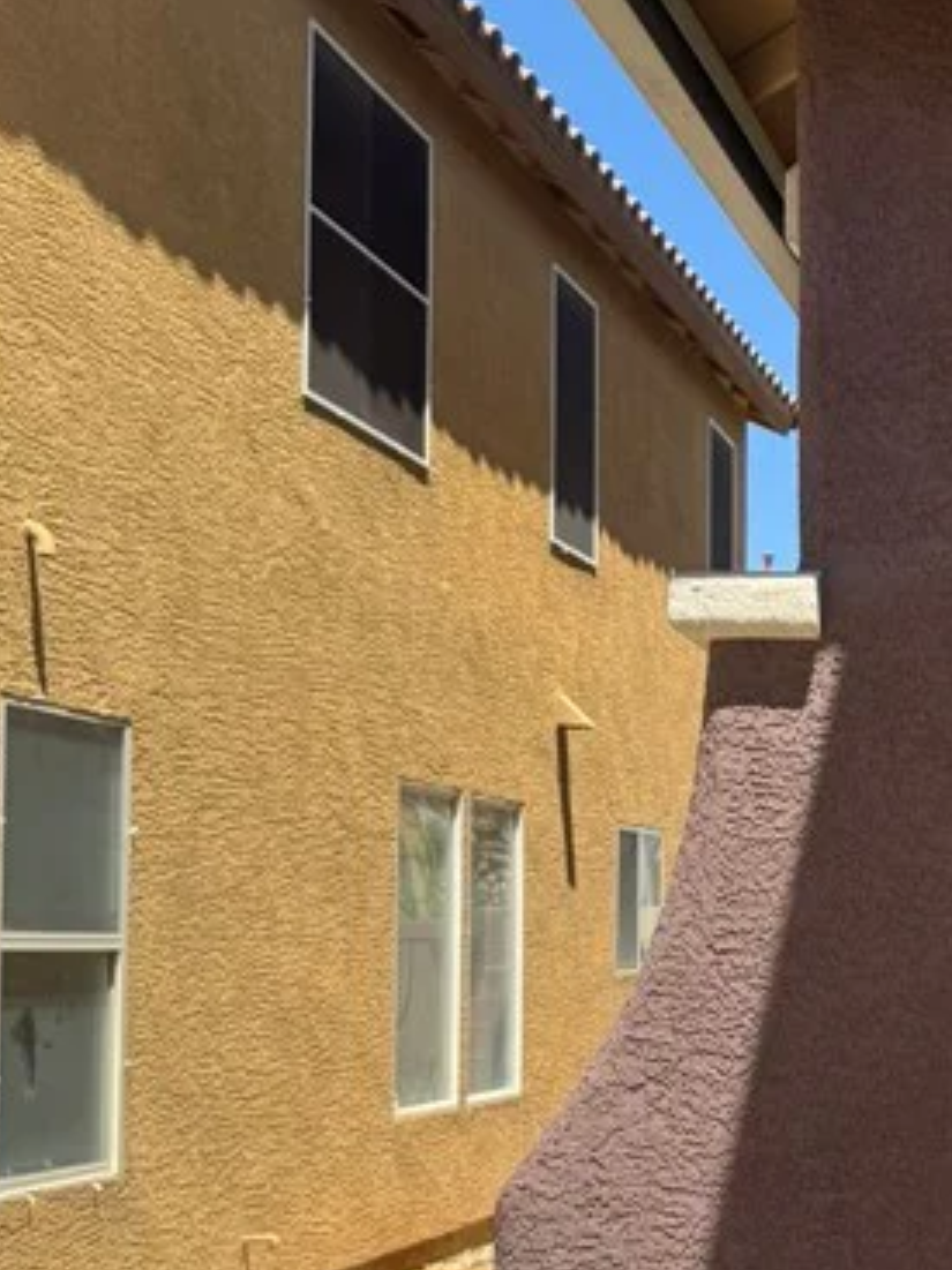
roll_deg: +0.7
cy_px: 827
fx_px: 2458
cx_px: 1177
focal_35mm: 67
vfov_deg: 28.8
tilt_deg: +1.8
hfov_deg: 20.4
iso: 80
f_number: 1.78
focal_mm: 6.76
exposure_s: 1/2174
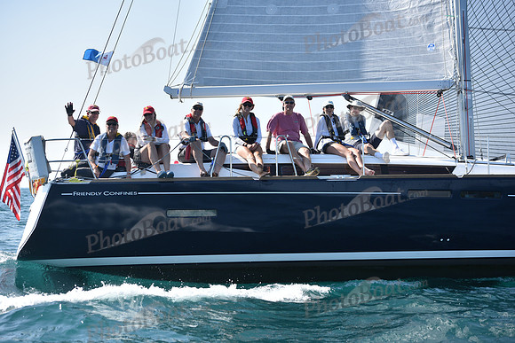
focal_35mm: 70
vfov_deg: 19.5
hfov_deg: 28.8
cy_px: 172
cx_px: 258
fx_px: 1002
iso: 250
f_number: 4.5
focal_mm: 70
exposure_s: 1/1600
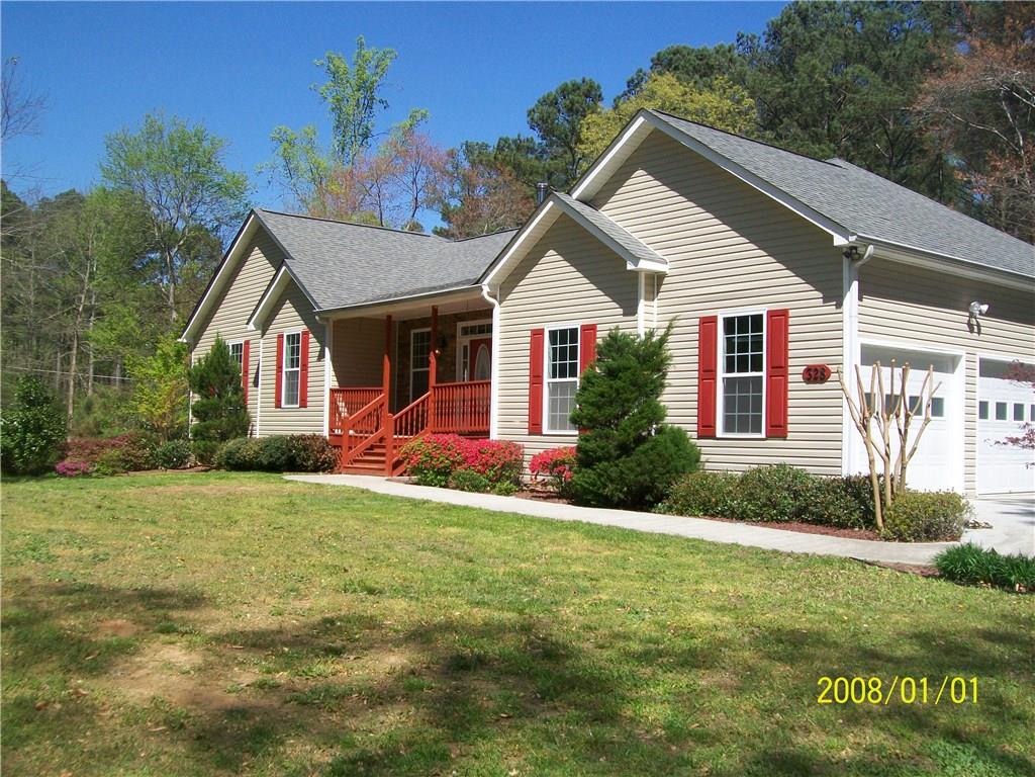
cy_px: 388
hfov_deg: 51.4
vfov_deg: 39.7
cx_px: 518
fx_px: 1076
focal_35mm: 36
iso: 64
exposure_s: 1/400
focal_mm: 6
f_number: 4.8
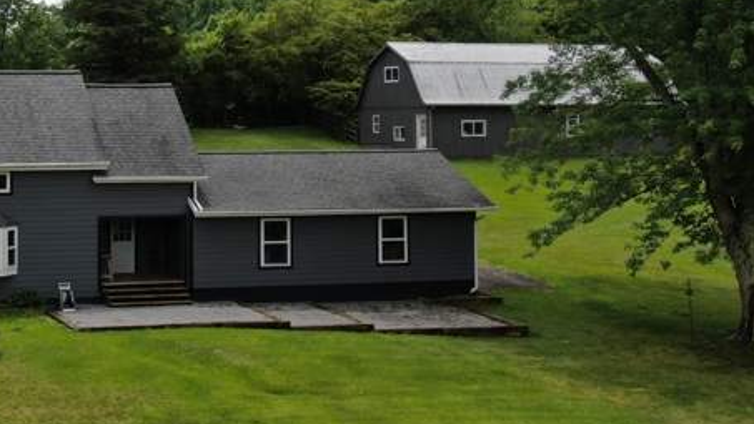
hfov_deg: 27.5
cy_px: 81
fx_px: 1500
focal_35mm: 75
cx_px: 118
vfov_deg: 16.0
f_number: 3.4
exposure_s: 1/1000
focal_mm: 6.63
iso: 100
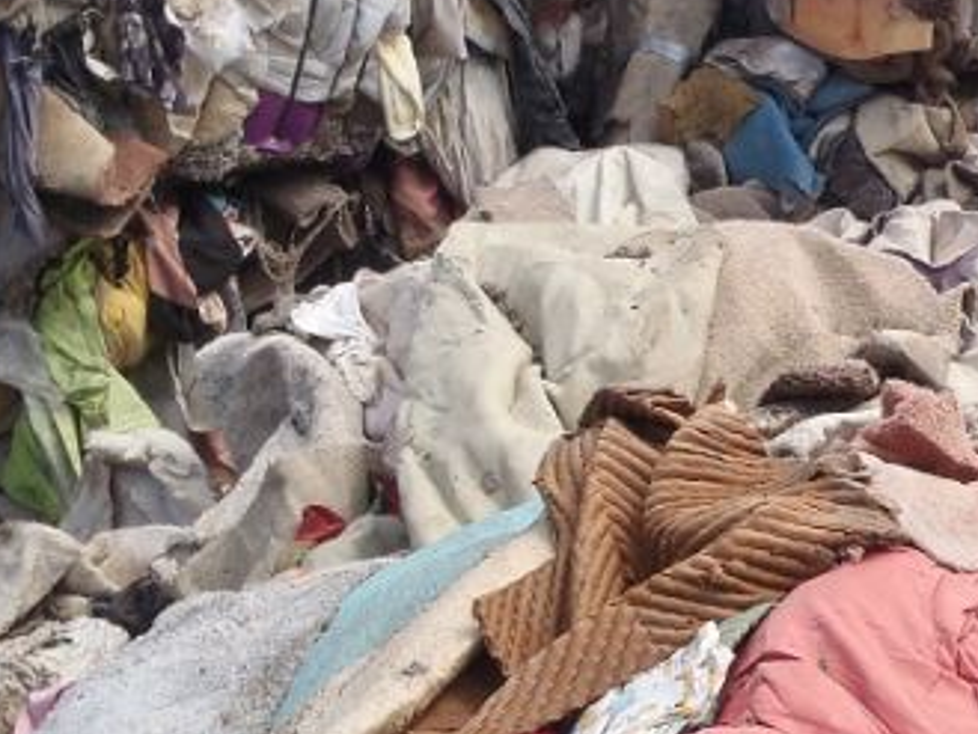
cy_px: 178
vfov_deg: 21.4
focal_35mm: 68
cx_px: 1055
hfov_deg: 26.5
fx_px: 1922
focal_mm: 5
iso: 80
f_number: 4.5
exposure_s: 1/320
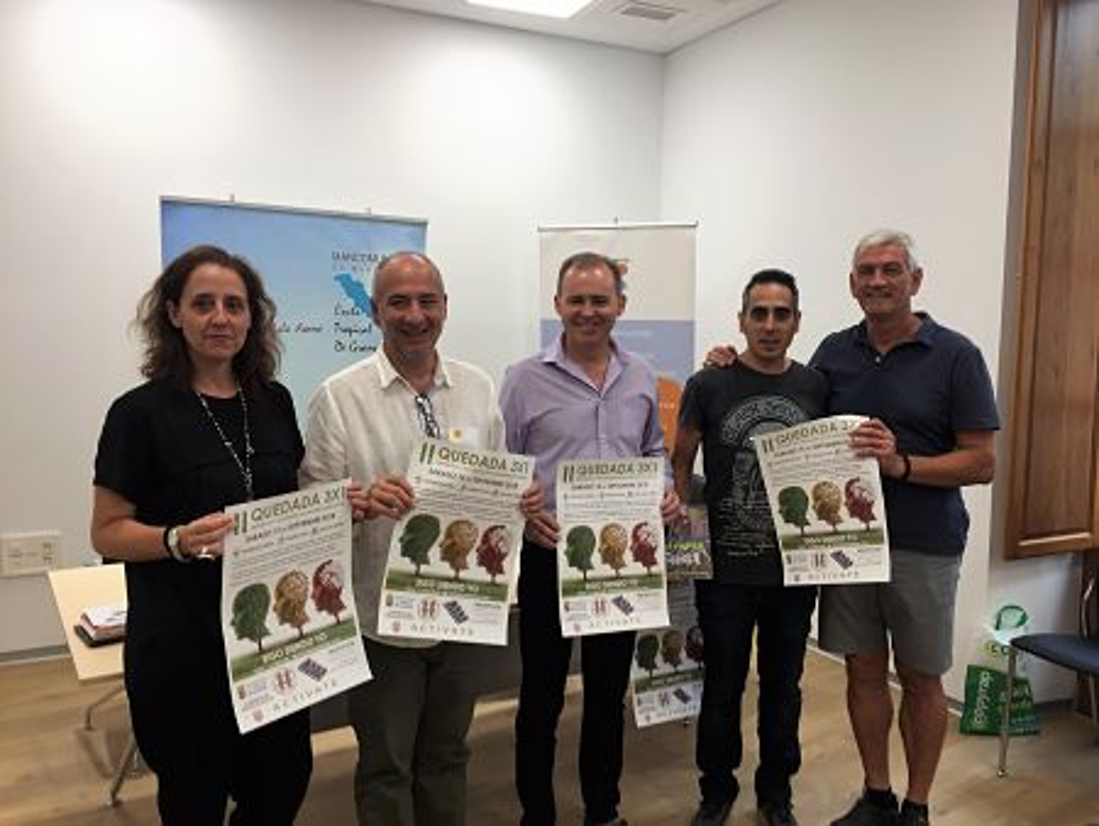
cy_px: 413
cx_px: 550
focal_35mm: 29
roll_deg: -1.5
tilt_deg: -5.3
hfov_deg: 61.6
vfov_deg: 48.3
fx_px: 921
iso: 32
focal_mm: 4.15
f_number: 2.2
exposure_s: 1/50
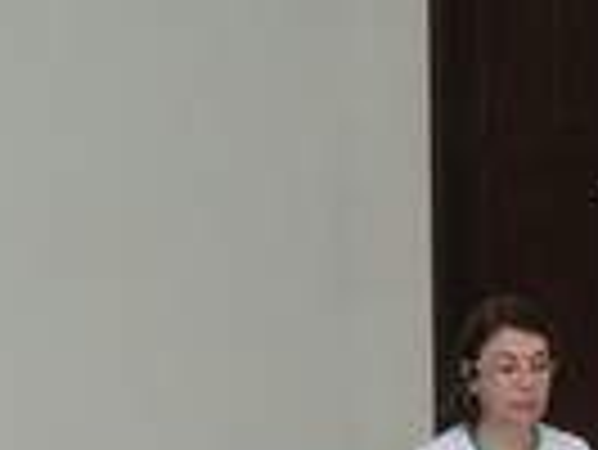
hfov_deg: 16.8
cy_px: 594
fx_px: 2023
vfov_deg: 12.3
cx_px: 234
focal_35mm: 117
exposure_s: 1/125
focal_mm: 24
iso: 1600
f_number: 5
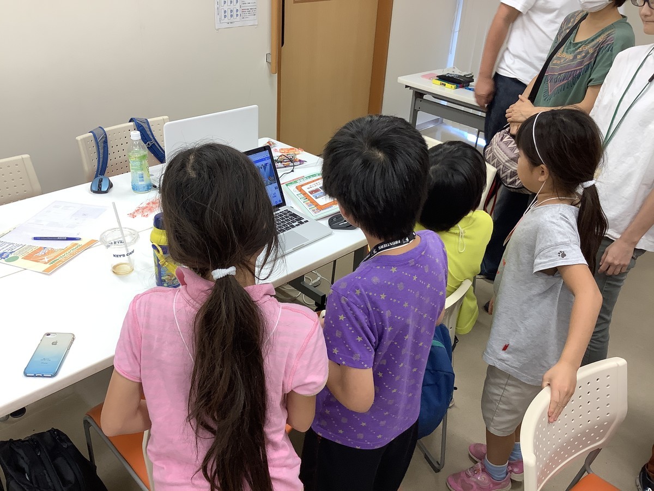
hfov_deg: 58.4
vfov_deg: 45.4
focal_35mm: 31
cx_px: 327
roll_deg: -3.7
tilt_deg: -30.8
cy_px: 246
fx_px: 586
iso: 64
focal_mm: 3.3
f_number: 2.4
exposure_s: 1/50
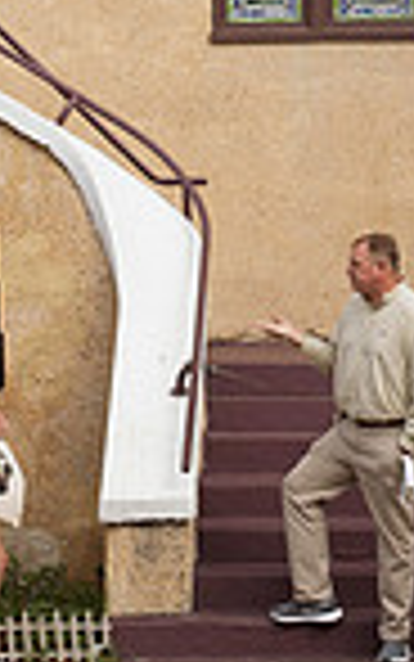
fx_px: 2813
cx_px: 382
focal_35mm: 156
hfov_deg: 8.4
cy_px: -171
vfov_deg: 13.0
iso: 31
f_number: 4
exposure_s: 1/250
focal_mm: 50
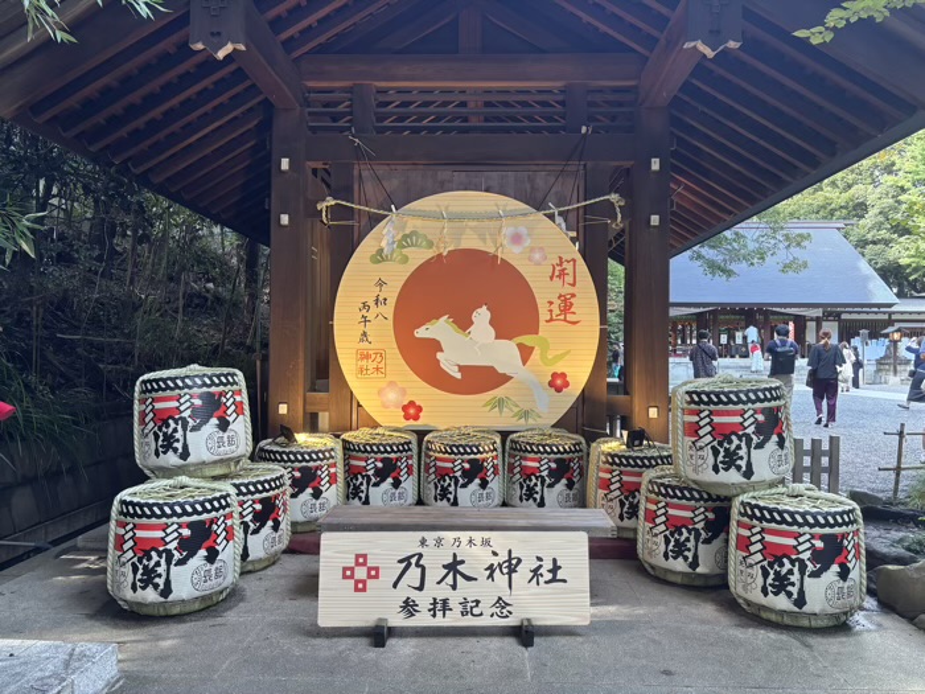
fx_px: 695
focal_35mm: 26
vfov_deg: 53.1
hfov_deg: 67.3
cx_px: 462
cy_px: 347
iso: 125
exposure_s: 1/100
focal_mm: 5.96
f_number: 1.6
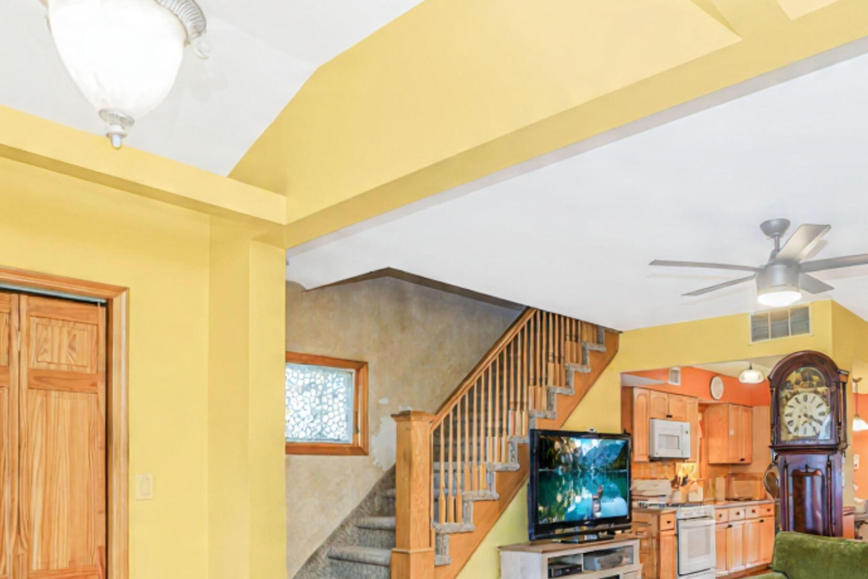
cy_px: 449
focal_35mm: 29
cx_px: 593
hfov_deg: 61.8
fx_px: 699
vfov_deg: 43.2
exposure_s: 1/4
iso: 50
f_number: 4
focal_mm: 16
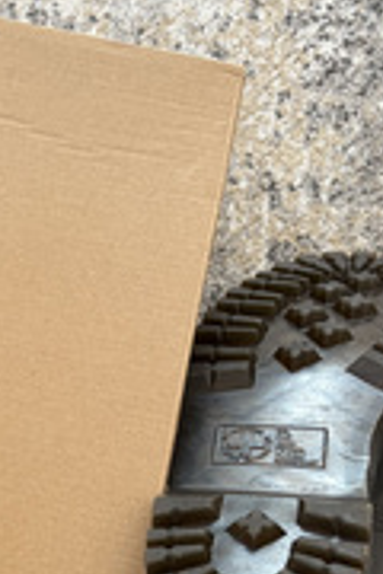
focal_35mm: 75
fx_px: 1197
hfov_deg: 17.1
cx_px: -123
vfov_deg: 26.5
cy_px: 453
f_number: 1.6
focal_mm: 5.96
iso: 125
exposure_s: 1/78
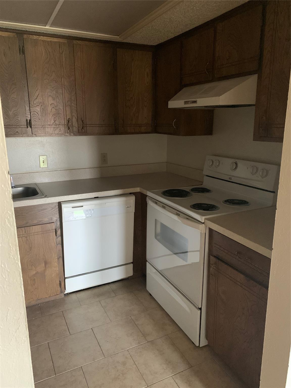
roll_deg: +0.4
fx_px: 291
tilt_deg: -13.7
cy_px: 194
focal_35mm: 26
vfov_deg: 67.3
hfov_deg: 53.1
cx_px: 146
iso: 800
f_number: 1.8
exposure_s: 1/29
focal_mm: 4.25
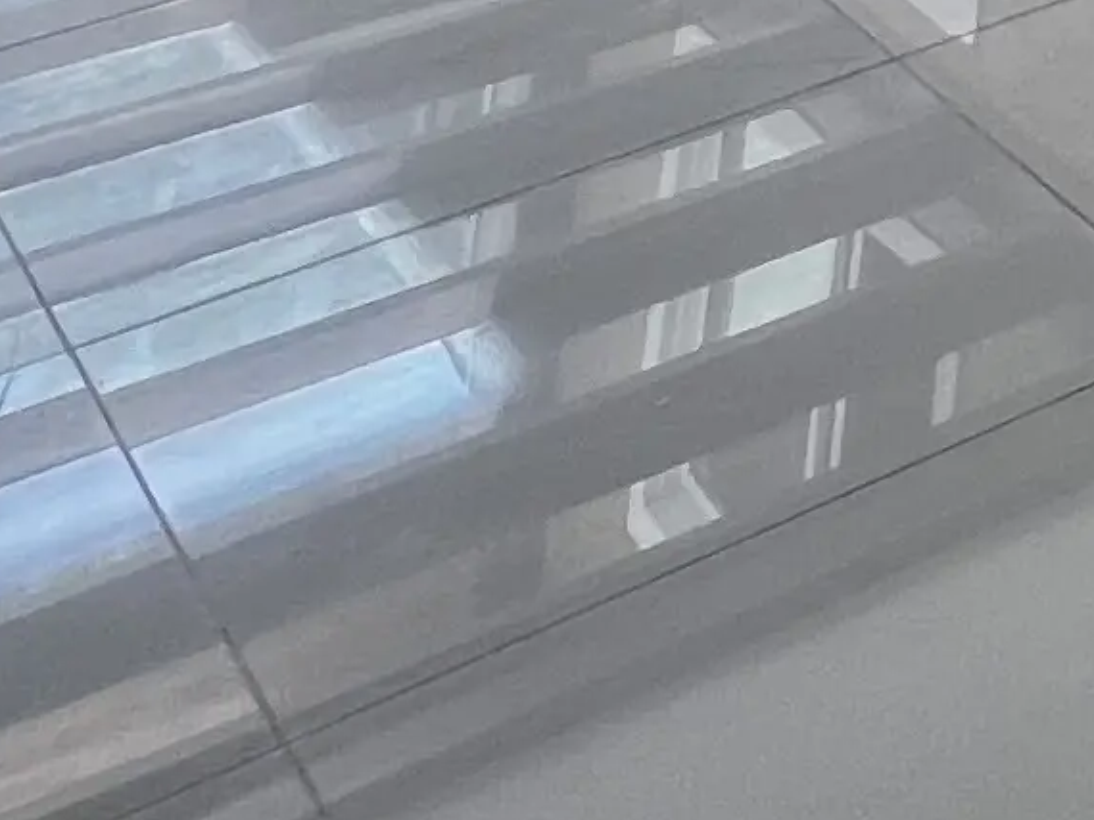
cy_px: -1529
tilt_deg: +1.5
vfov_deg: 11.2
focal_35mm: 92
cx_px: 2416
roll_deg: -0.1
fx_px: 2906
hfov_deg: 15.3
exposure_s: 1/120
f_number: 1.8
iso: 64
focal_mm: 1.57
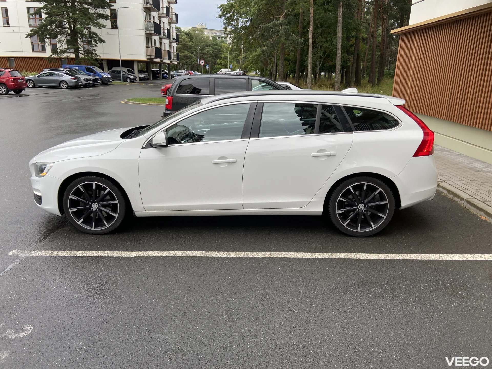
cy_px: 184
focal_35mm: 26
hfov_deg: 67.3
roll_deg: -1.3
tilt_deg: -14.9
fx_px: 370
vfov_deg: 53.1
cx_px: 246
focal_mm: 4.25
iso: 32
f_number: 1.8
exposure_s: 1/151
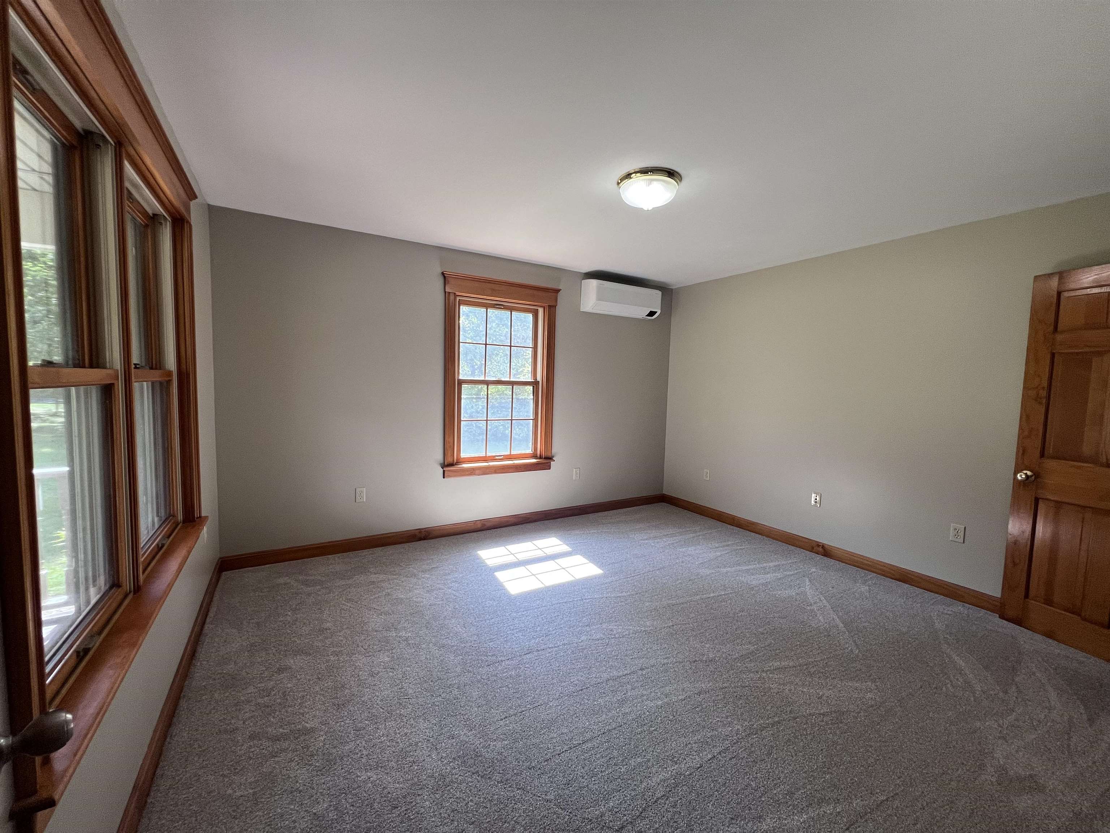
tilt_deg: -5.0
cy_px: 416
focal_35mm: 13
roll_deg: -1.6
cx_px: 555
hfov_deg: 106.2
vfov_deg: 89.9
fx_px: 417
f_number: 1.8
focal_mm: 1.57
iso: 100
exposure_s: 1/120
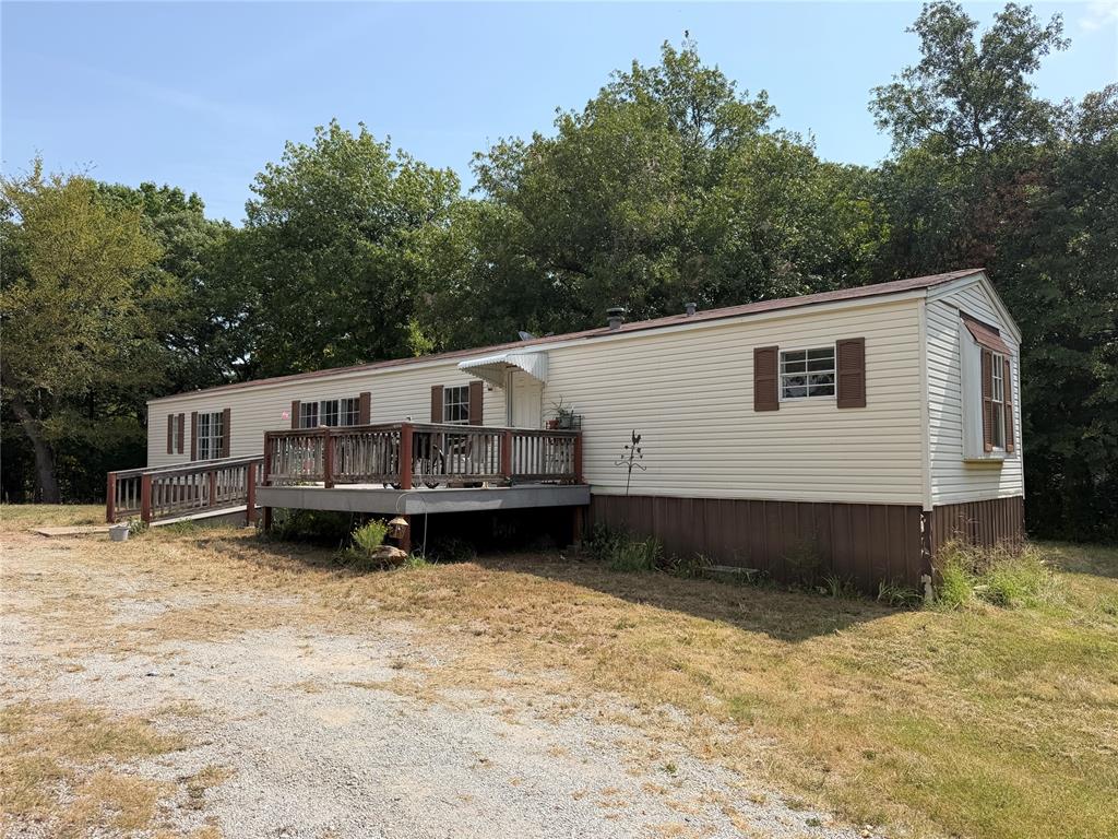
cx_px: 559
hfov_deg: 71.6
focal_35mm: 24
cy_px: 420
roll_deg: +0.4
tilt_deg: +3.4
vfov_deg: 56.8
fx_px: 775
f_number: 1.78
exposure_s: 1/4405
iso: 80
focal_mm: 6.76
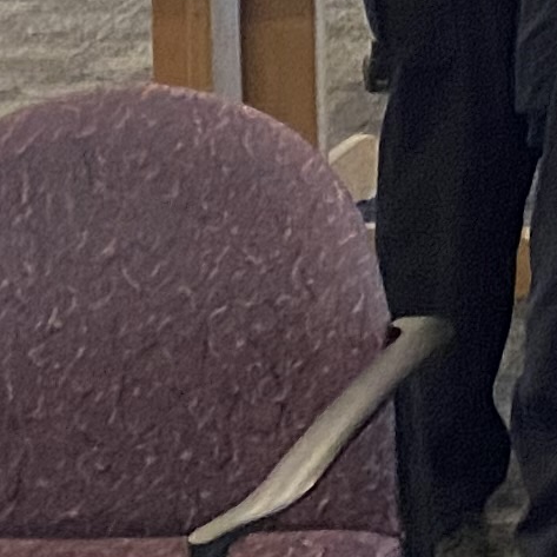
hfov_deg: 7.4
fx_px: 3568
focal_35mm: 196
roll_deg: +0.0
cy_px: -752
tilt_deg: -4.6
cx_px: 1912
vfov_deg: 8.2
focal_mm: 4.25
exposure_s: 1/60
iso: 320
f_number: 1.8
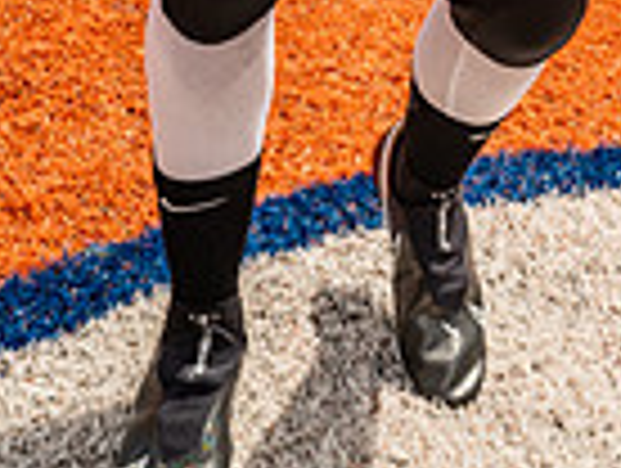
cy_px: -518
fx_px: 2139
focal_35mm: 119
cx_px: 518
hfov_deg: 16.4
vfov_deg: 11.1
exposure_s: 1/320
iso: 100
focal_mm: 38
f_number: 8
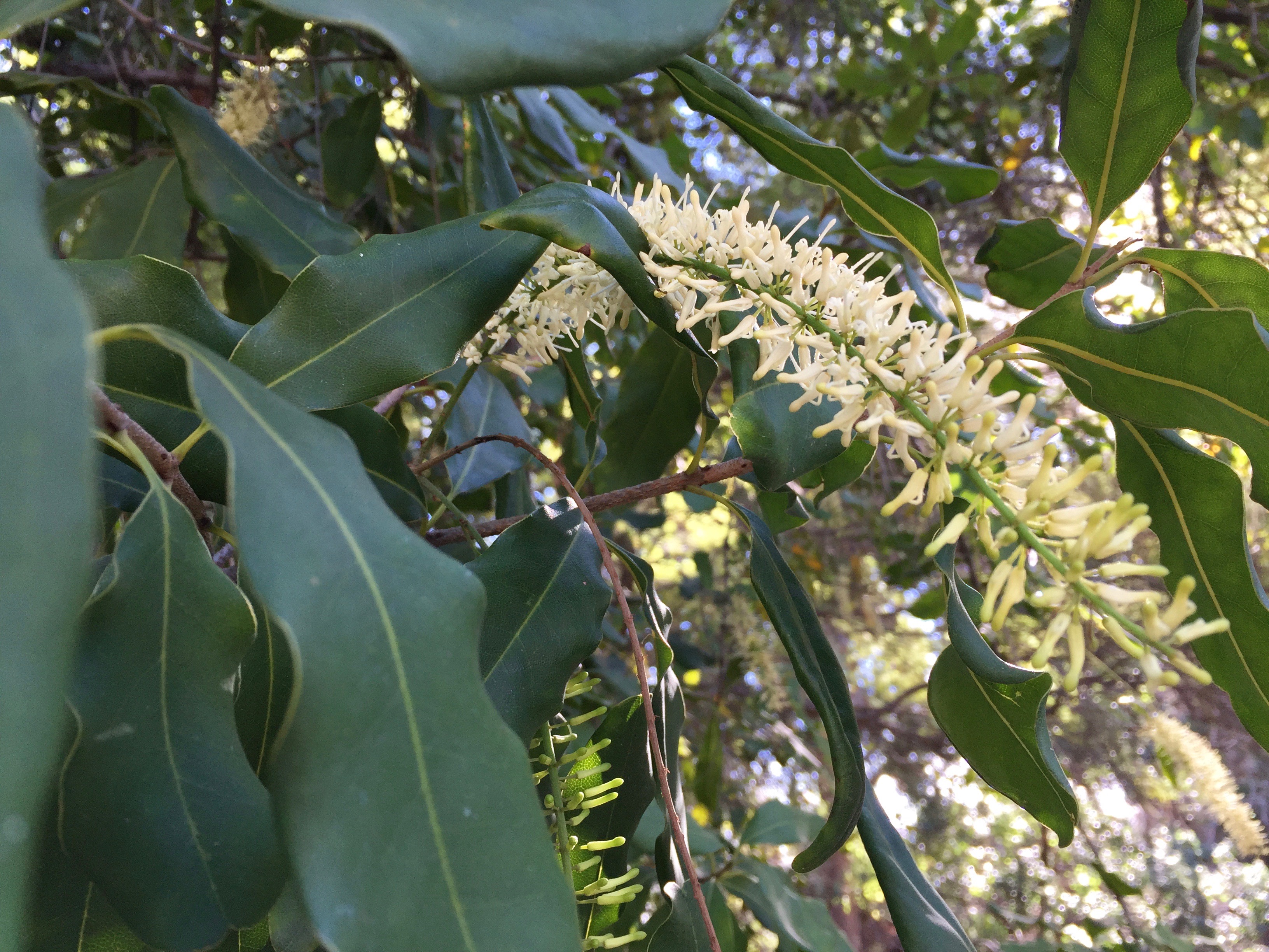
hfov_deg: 61.7
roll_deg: +9.2
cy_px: 476
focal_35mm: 29
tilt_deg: +25.7
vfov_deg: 48.2
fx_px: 1063
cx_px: 634
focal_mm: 4.15
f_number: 2.2
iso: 50
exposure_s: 1/120
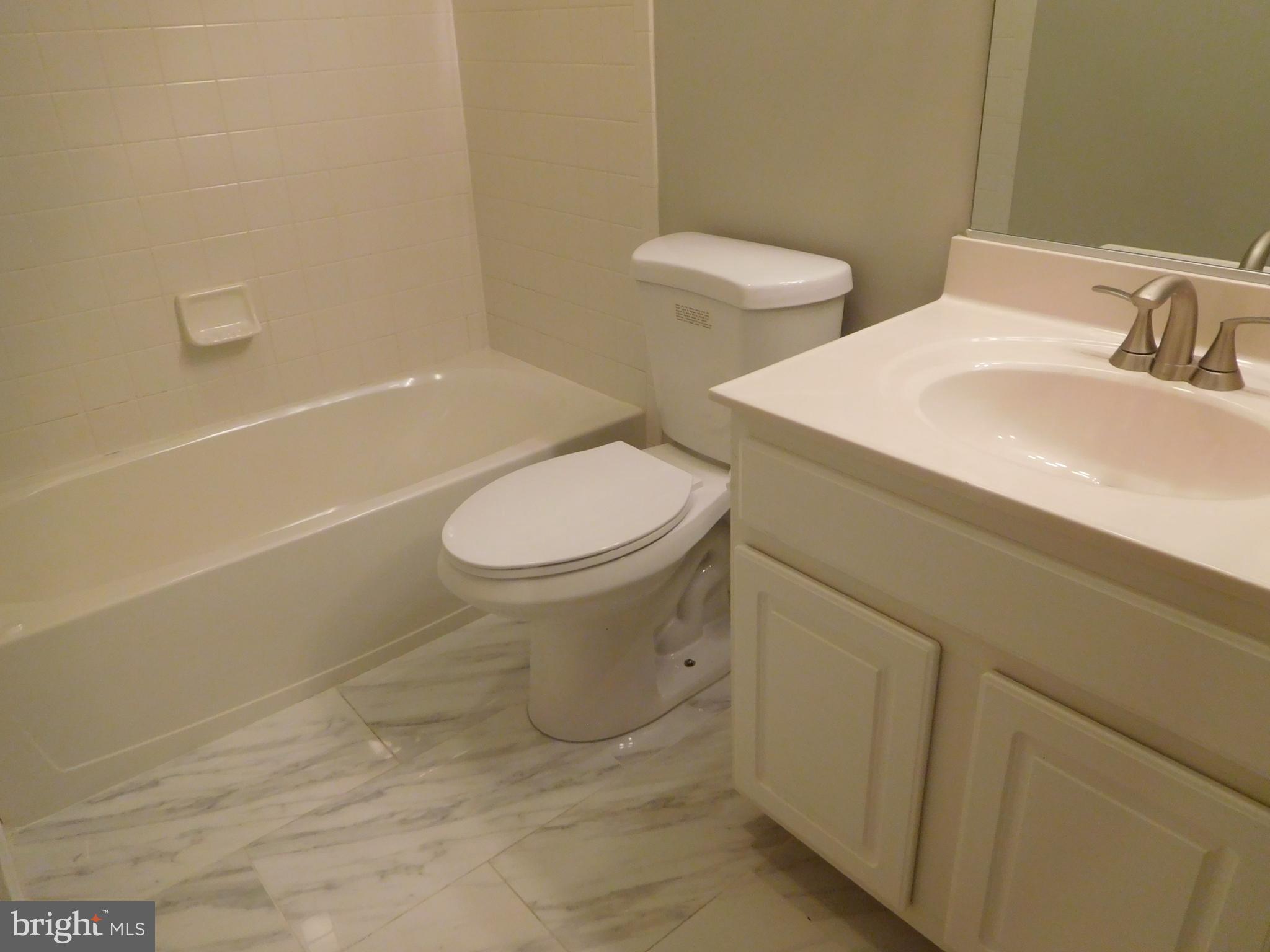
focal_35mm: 25
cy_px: 476
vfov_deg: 54.9
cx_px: 635
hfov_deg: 69.4
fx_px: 917
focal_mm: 4.5
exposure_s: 1/30
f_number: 3.4
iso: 250
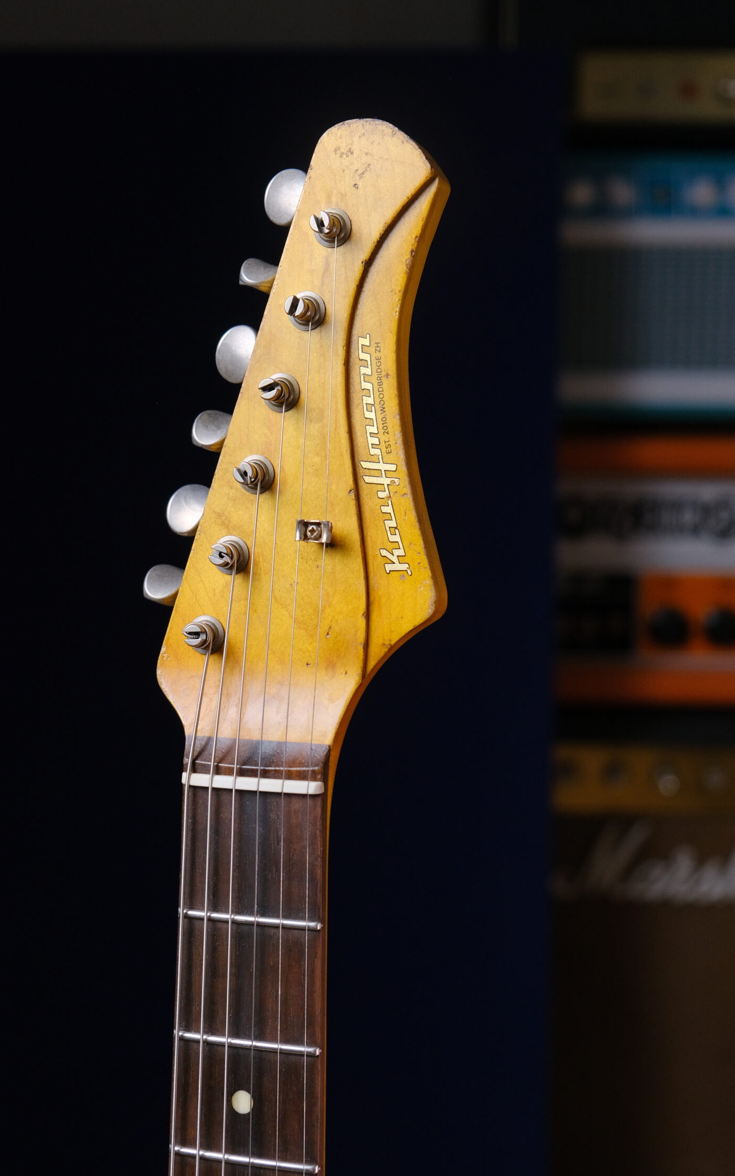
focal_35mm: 55
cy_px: 591
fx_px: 1763
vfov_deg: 36.9
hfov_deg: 23.5
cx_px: 326
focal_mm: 31.5
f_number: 3.6
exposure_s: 1/180
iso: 800
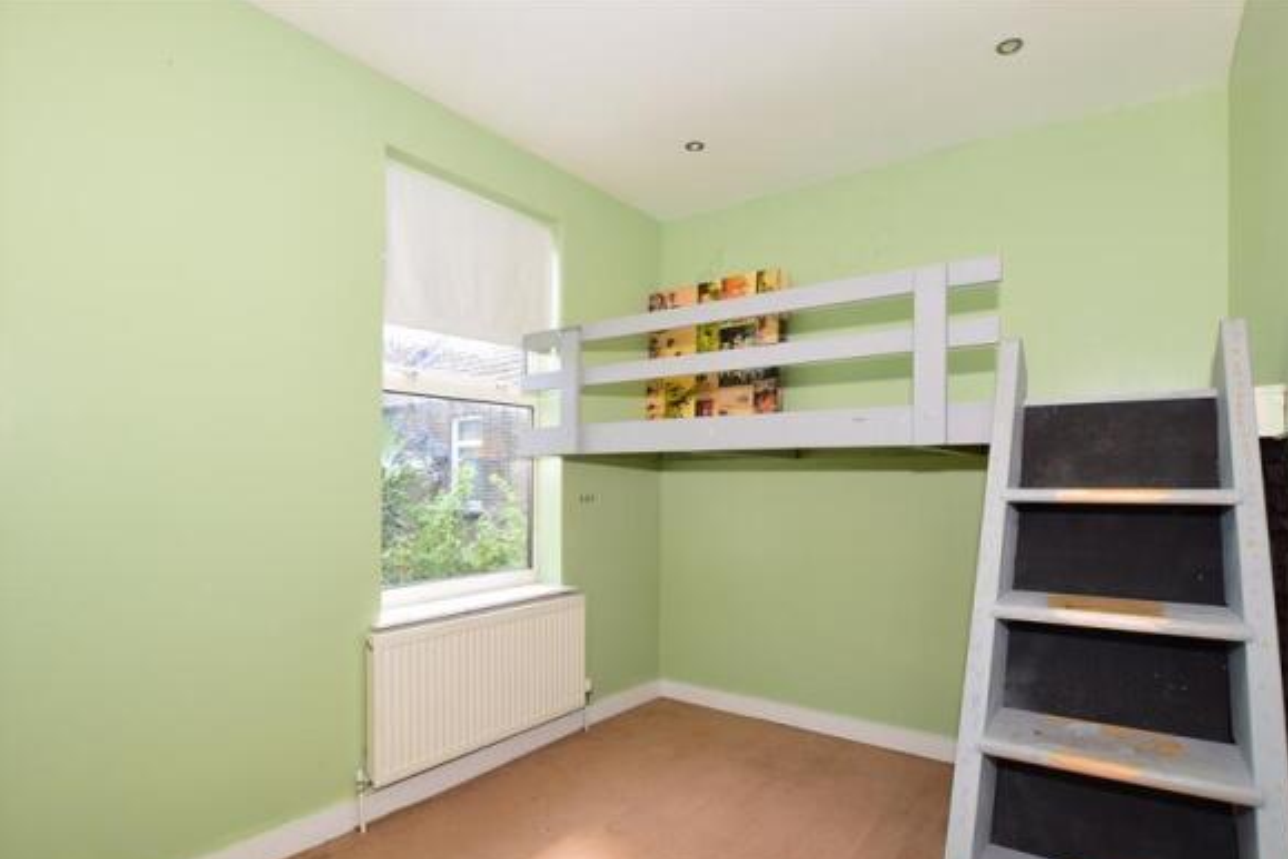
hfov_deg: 93.2
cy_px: 482
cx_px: 674
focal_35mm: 17
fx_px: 608
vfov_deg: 70.2
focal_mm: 10
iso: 400
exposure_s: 1/160
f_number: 6.3
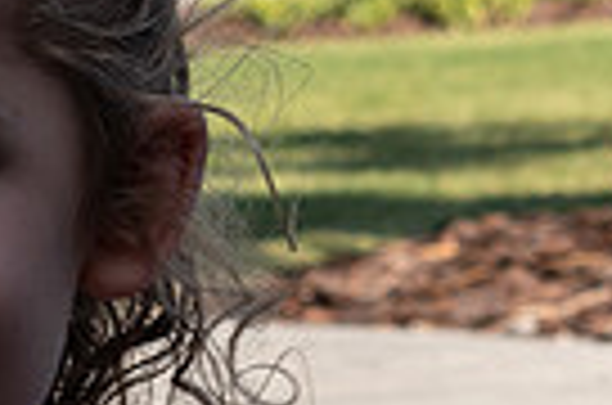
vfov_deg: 3.9
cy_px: 448
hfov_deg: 5.8
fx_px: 5987
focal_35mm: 353
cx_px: -72
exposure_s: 1/320
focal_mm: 55
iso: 200
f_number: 9
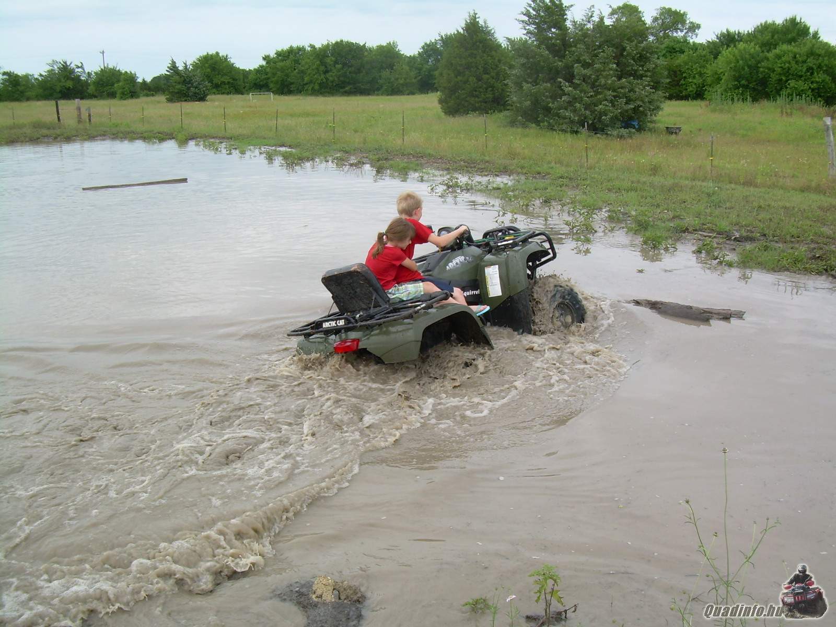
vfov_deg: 37.7
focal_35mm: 38
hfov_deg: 49.0
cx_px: 418
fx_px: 918
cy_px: 314
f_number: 4.6
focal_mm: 6.3
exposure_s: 1/115
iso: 50
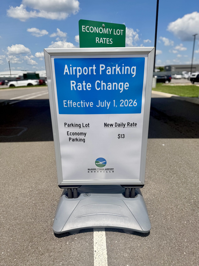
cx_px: 100
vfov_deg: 71.6
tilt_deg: -17.5
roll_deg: +1.0
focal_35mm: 24
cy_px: 133
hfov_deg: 56.8
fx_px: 184
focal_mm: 6.76
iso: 80
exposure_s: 1/9091
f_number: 1.78
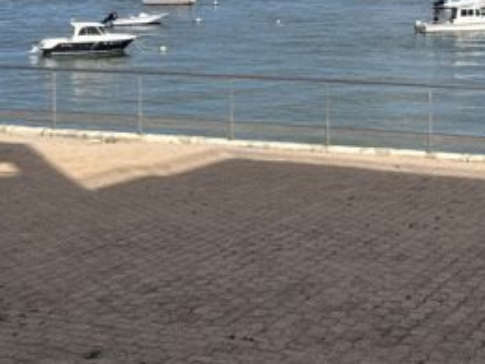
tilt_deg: +0.2
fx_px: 1121
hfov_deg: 24.1
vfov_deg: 17.7
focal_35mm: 80
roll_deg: +0.7
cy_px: -58
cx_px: 384
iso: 50
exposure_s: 1/5319
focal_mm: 5.1
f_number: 1.6
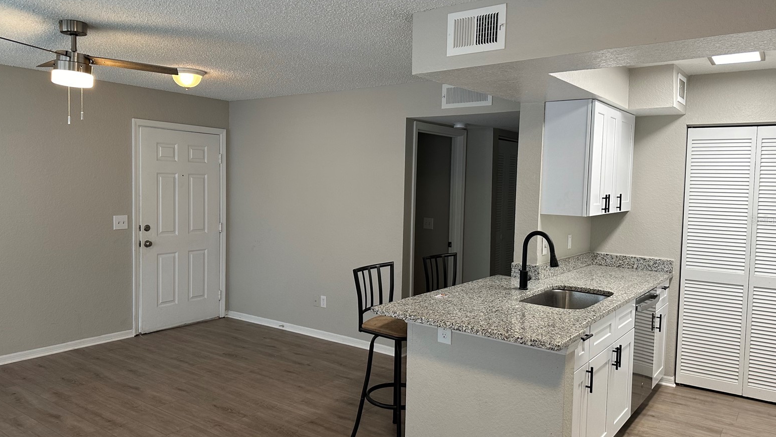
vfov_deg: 42.9
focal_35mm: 27
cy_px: 220
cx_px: 397
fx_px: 556
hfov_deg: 69.8
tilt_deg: -2.4
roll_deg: -0.9
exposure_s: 1/120
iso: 160
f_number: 1.78
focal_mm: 6.86
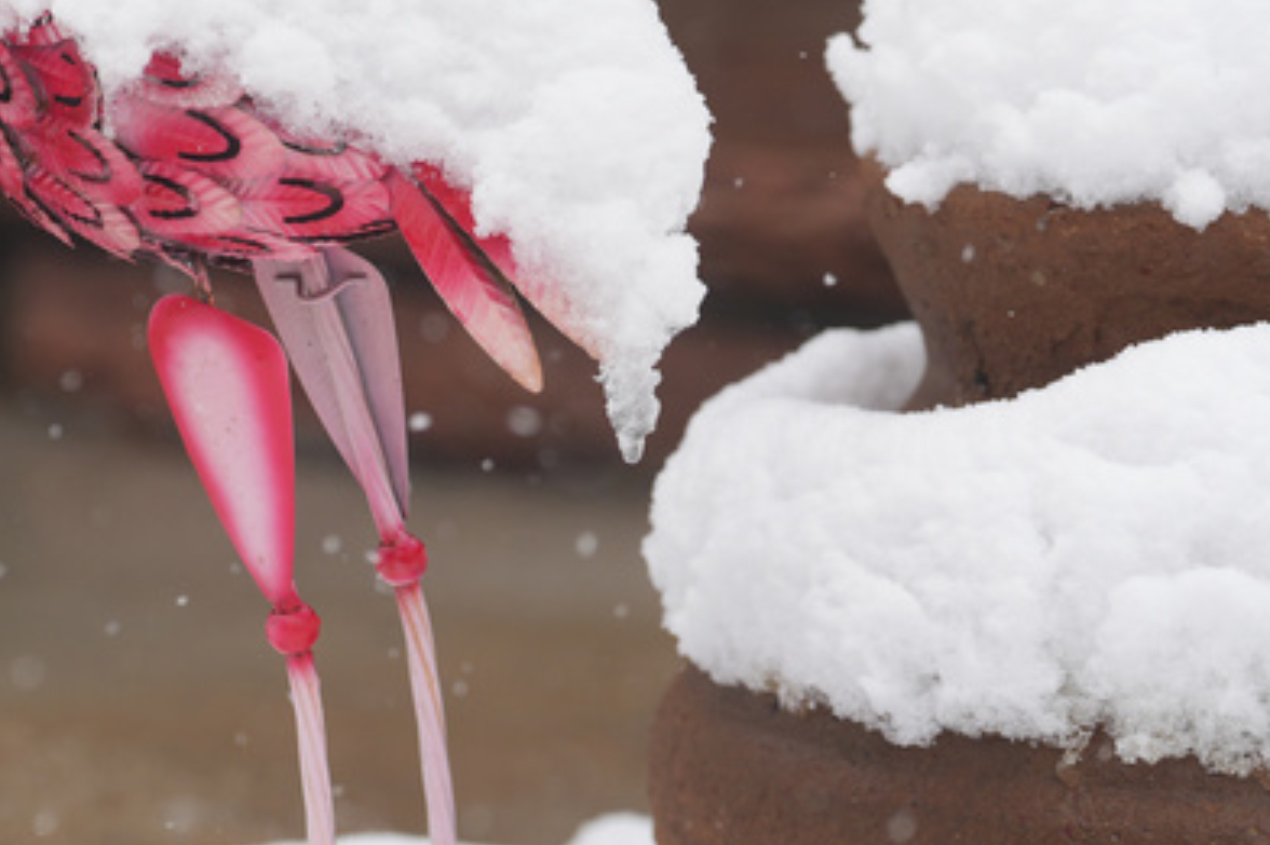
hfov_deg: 5.5
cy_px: 104
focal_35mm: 376
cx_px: 308
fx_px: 13258
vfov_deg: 3.7
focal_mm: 144
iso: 200
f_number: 3.2
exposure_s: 1/1250
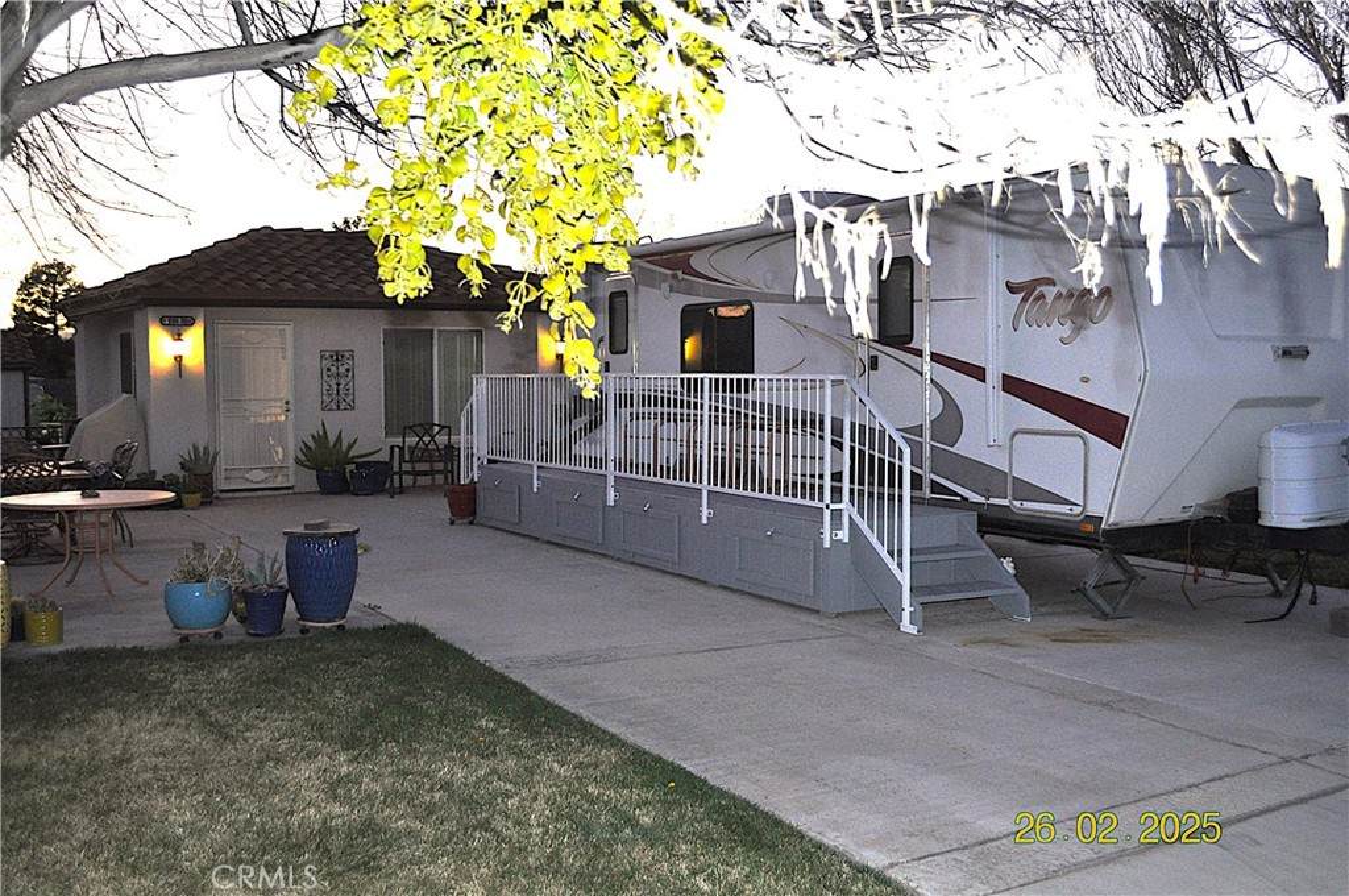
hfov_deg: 53.2
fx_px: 1347
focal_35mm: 36
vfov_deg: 36.8
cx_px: 674
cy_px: 448
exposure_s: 1/60
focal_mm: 24
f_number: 4
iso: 800
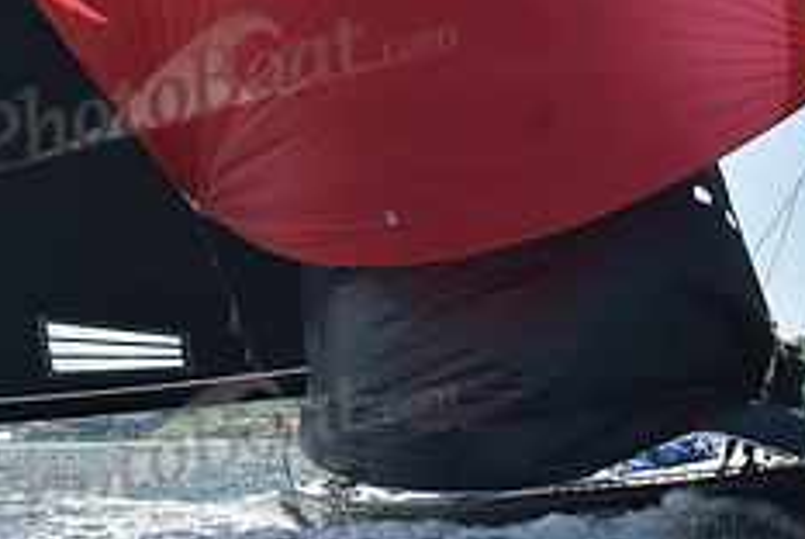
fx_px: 4791
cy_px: 216
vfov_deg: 6.4
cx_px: 639
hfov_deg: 9.6
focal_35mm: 214
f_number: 5.6
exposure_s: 1/1600
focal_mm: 86
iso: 250
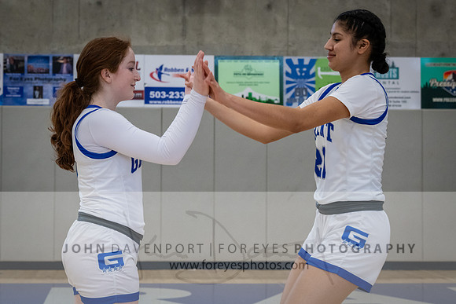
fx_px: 1141
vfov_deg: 15.2
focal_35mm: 90
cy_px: 118
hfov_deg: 22.6
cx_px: 185
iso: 3200
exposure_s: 1/400
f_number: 5.6
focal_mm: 70
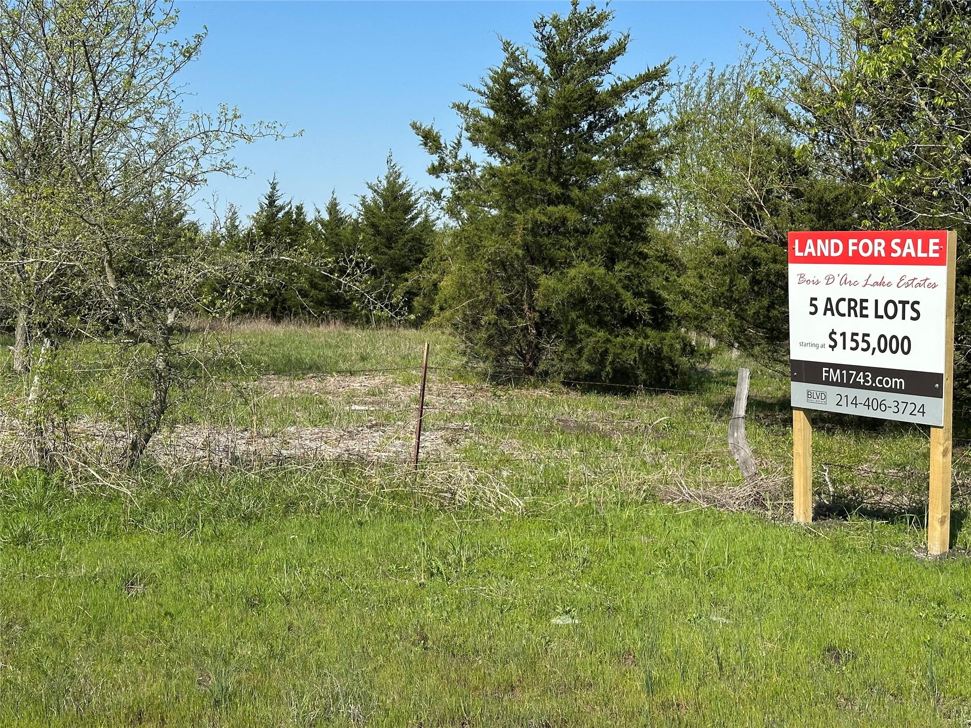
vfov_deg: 30.3
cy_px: 364
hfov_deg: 39.7
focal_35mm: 48
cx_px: 486
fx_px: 1346
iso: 64
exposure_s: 1/3597
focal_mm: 6.86
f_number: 1.78
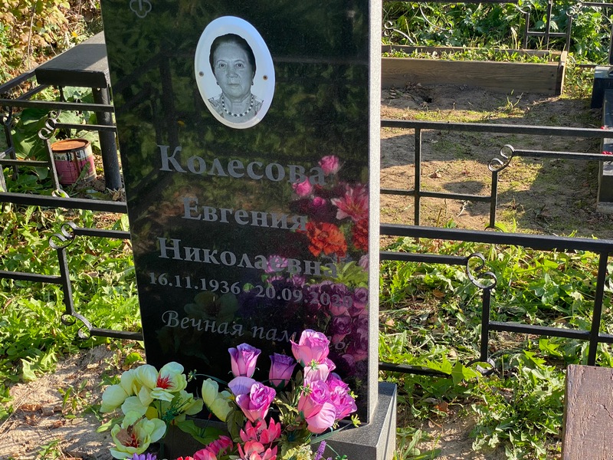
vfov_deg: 28.0
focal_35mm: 52
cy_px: 230
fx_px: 921
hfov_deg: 36.8
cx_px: 306
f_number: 2
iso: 20
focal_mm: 6
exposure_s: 1/393
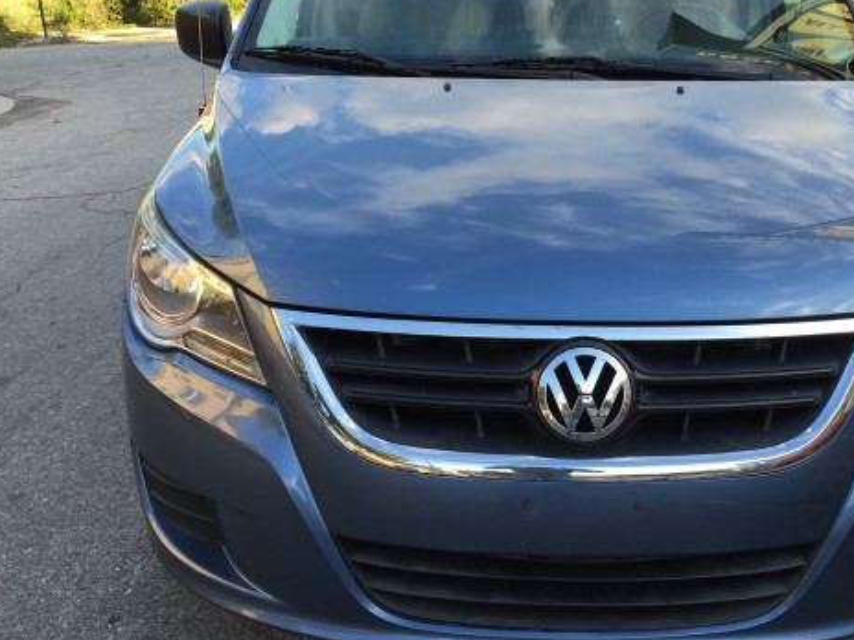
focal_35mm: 40
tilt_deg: -19.0
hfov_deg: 46.5
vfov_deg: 35.9
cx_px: 519
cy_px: 278
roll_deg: +2.5
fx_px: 987
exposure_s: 1/204
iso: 32
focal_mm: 4.15
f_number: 2.2
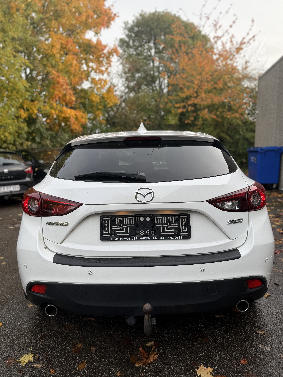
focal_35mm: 25
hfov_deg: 54.9
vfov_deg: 69.4
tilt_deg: -6.9
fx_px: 273
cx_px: 142
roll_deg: +0.3
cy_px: 189
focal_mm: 6.76
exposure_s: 1/702
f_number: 1.78
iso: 80
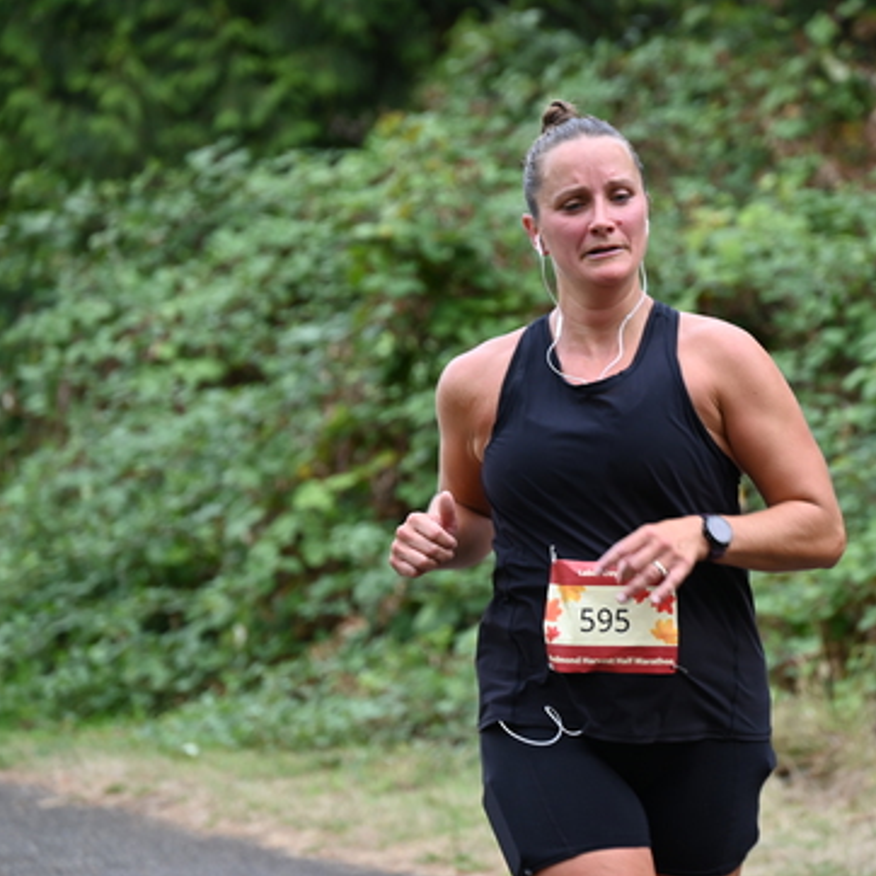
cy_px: 434
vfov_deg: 6.8
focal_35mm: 258
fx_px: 7387
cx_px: 535
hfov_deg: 6.8
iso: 560
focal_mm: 200
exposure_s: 1/250
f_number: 6.3
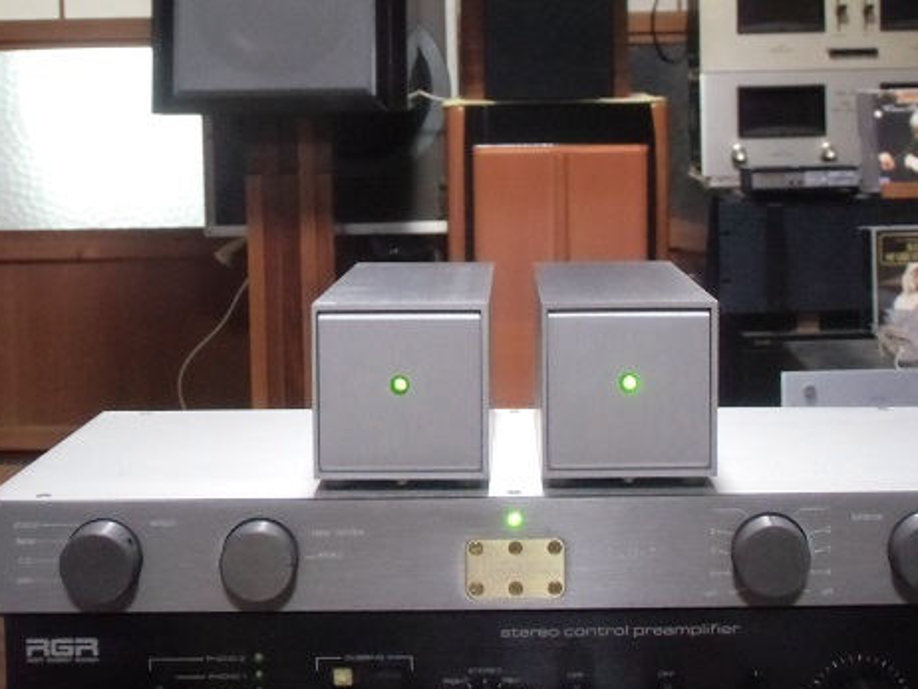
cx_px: 497
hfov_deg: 27.0
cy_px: 270
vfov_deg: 20.4
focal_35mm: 72
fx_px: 1910
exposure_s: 1/8
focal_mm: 9.16
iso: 800
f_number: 4.3
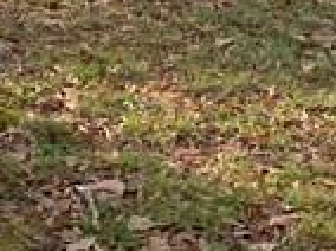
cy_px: -350
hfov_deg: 10.5
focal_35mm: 188
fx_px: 1822
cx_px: 312
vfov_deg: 7.4
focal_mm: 4.25
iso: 25
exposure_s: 1/426
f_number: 1.8
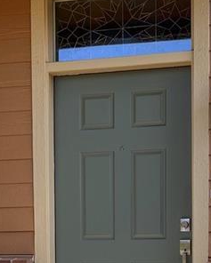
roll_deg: +2.2
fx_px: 804
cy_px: 265
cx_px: 82
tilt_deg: -1.0
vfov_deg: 18.1
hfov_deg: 14.9
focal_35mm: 103
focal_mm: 5.7
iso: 50
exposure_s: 1/924
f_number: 1.5
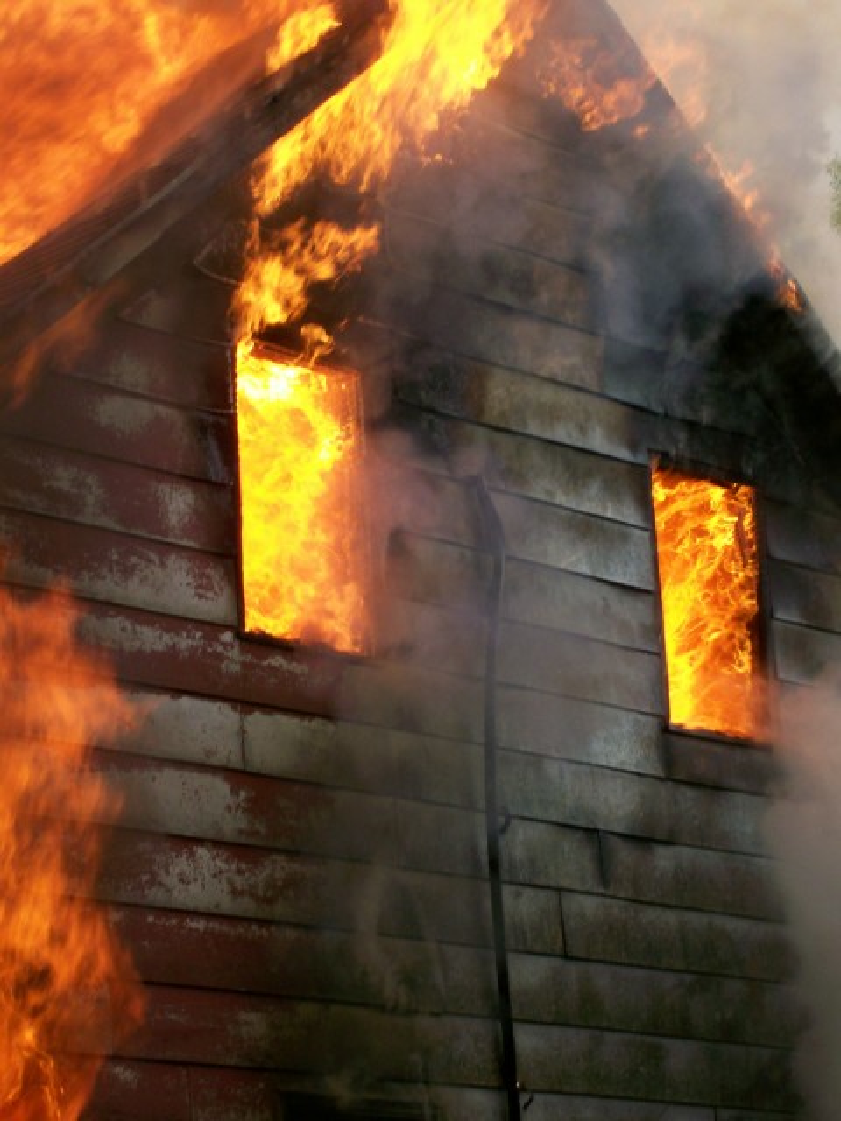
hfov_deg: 13.7
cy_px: 560
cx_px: 420
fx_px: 3498
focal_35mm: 108
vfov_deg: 18.2
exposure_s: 1/128
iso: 80
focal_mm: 18
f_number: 4.8
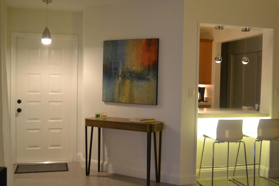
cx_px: 140
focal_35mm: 39
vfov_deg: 34.2
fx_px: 302
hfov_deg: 49.6
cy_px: 93
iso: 2500
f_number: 4.2
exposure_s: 1/15
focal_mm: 26
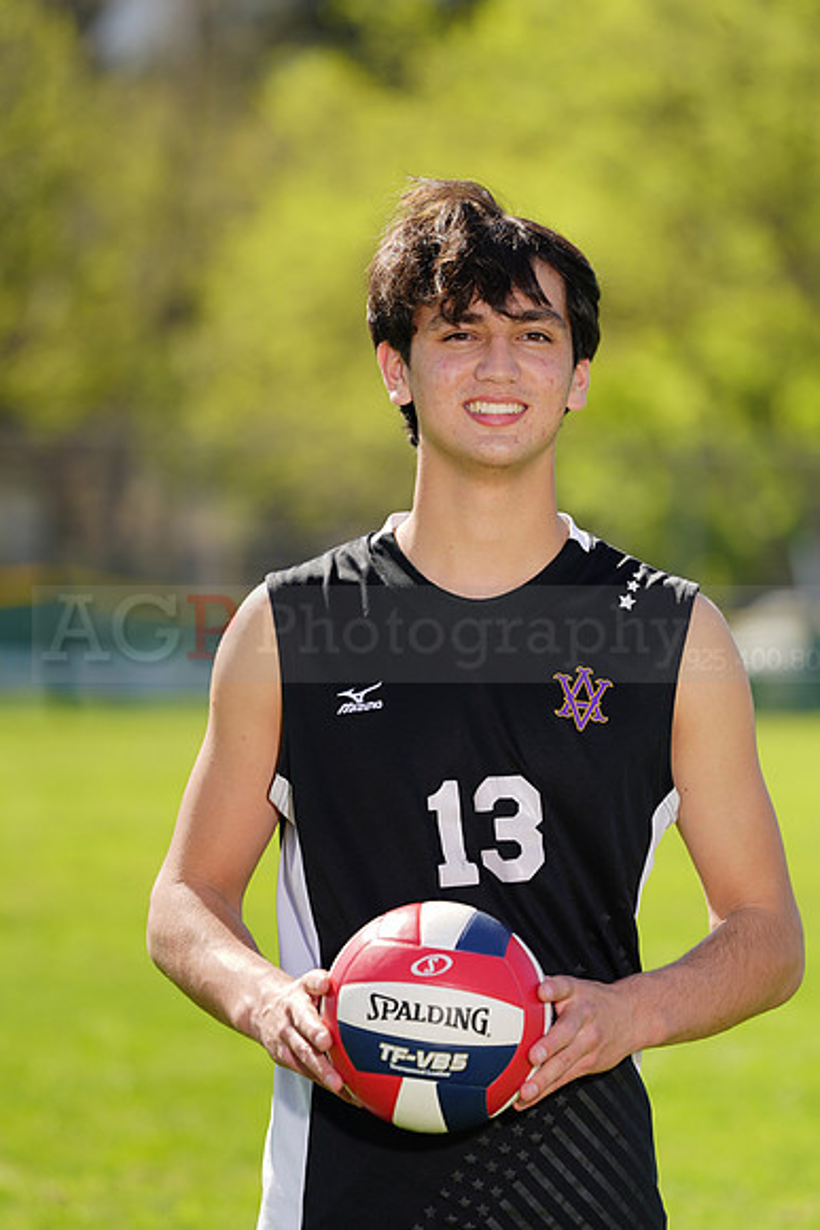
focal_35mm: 303
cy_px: 615
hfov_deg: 4.5
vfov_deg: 6.8
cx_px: 410
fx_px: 10346
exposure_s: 1/200
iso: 64
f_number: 6.3
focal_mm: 303
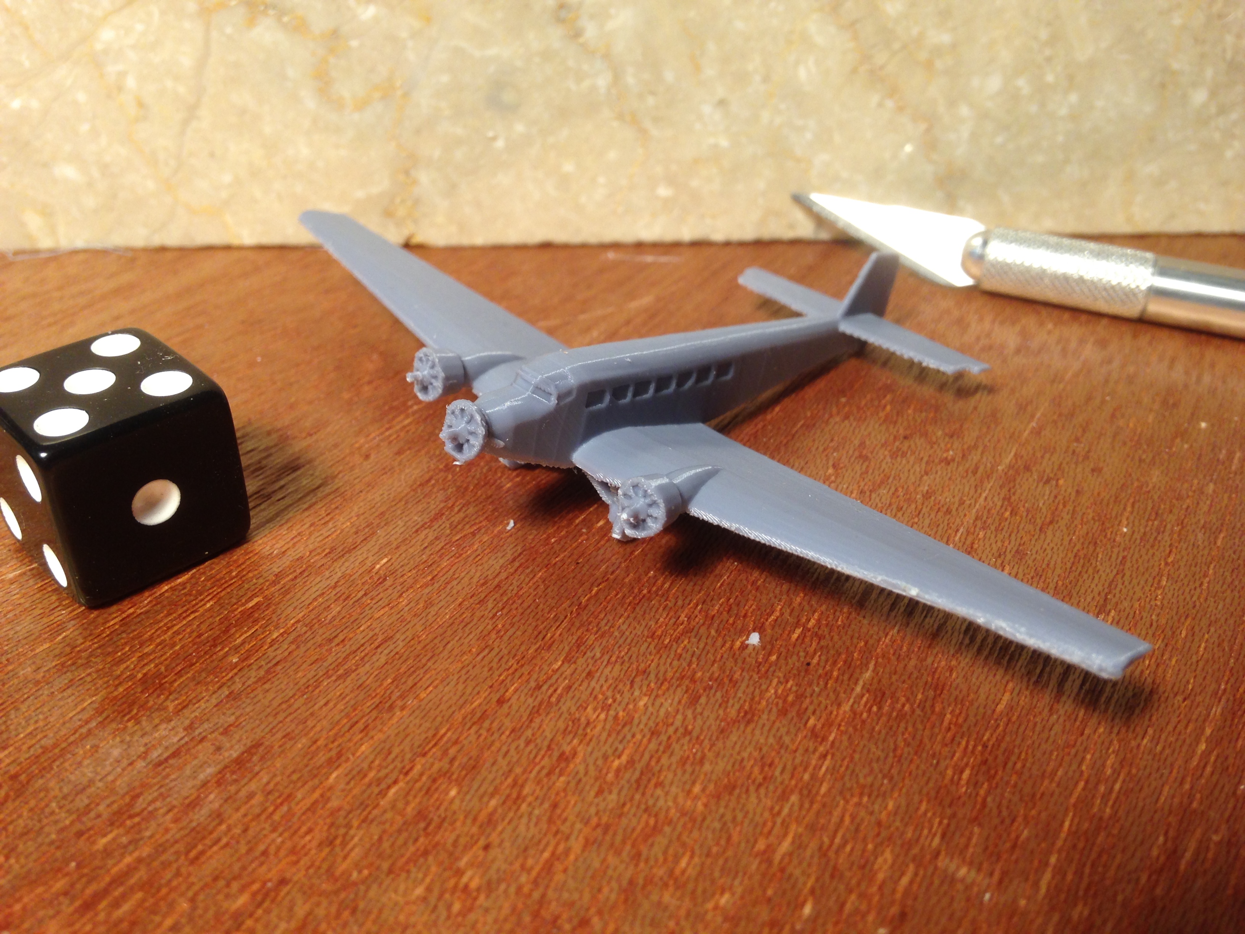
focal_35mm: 33
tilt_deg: -35.0
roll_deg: -0.9
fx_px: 1187
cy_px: 467
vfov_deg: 42.9
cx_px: 622
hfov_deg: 55.4
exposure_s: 1/20
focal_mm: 4.12
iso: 64
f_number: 2.4
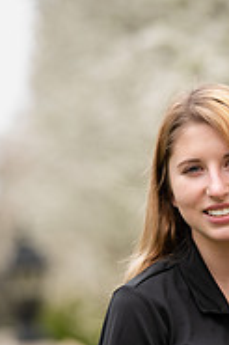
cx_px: 229
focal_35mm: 402
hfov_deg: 3.4
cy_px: 375
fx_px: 3843
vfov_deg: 5.1
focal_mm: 165
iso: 50
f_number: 4
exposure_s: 1/200
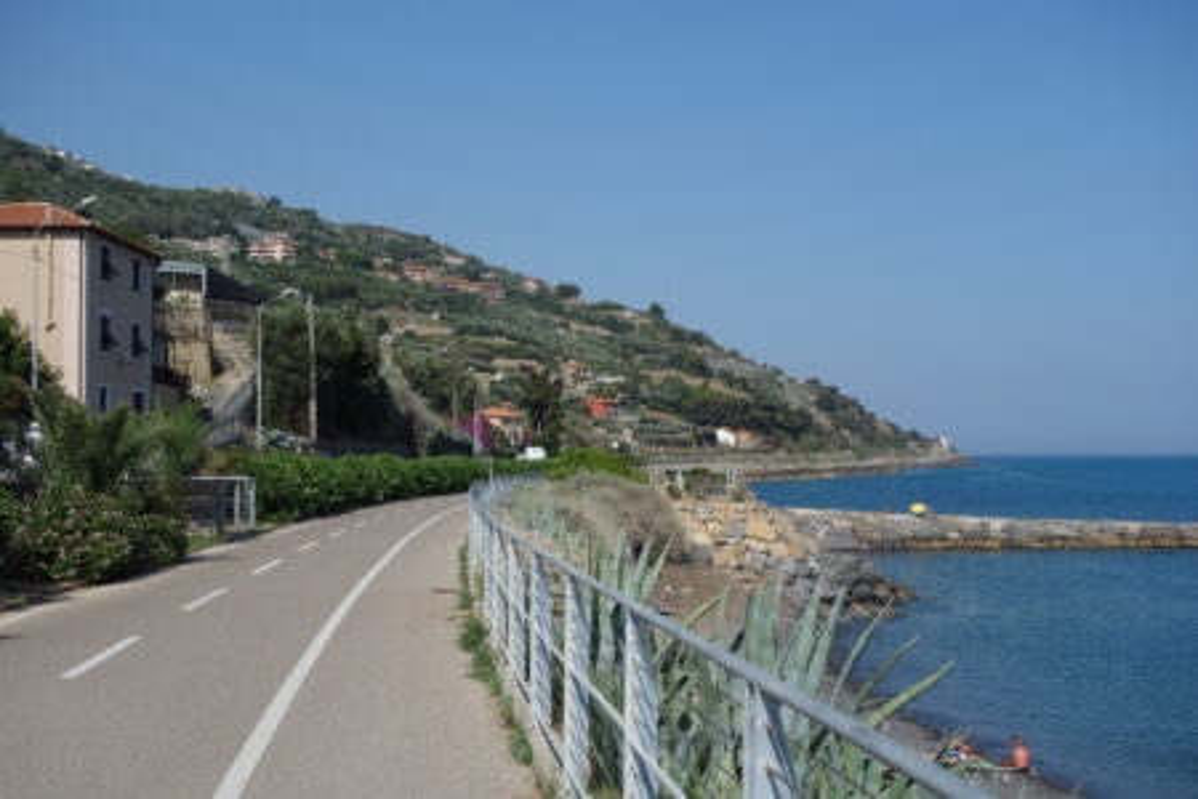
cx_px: 599
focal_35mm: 47
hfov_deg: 41.9
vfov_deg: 28.6
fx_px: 1564
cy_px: 400
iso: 125
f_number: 5.6
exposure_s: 1/800
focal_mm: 17.4
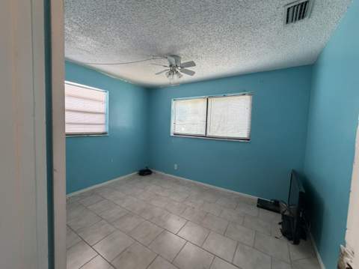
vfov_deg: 85.6
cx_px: 180
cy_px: 134
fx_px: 145
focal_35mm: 14
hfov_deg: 102.1
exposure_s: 1/121
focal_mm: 2.22
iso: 320
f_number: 2.2
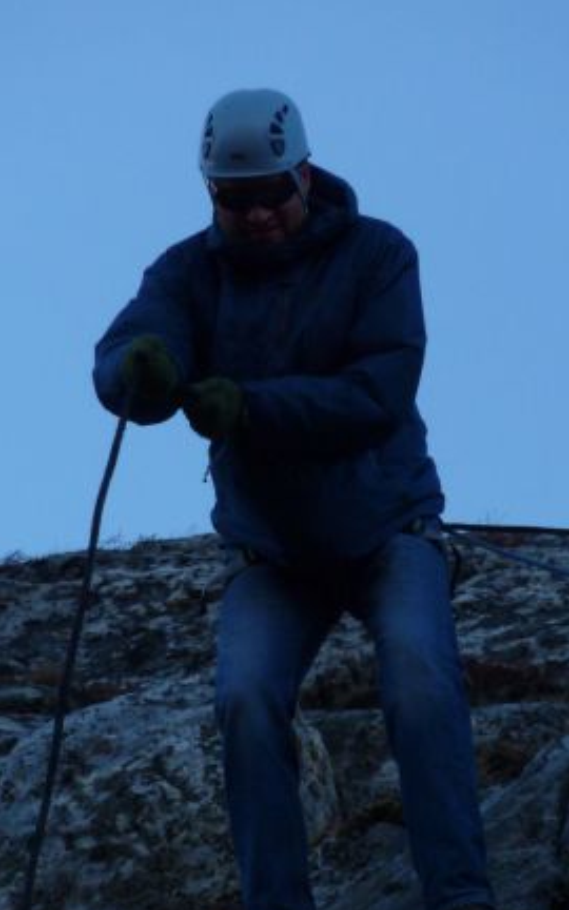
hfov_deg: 3.0
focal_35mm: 442
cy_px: 592
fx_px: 10967
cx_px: 270
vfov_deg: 4.8
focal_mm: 49.2
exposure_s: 1/640
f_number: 4.9
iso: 160
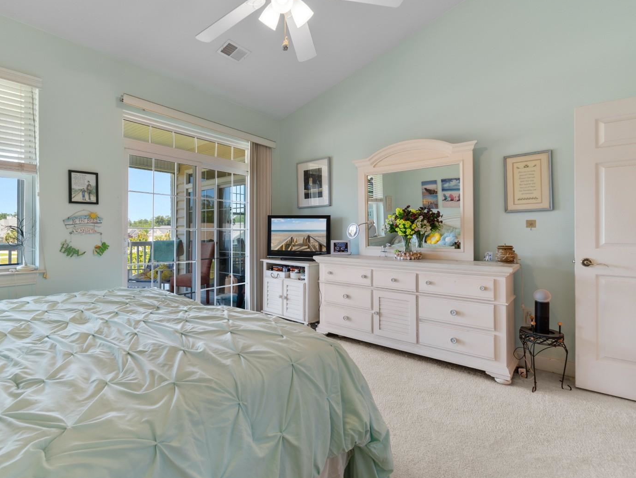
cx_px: 263
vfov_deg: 74.7
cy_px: 230
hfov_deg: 90.1
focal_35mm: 17
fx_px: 312
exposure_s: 1/25
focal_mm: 10
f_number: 4.5
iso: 100
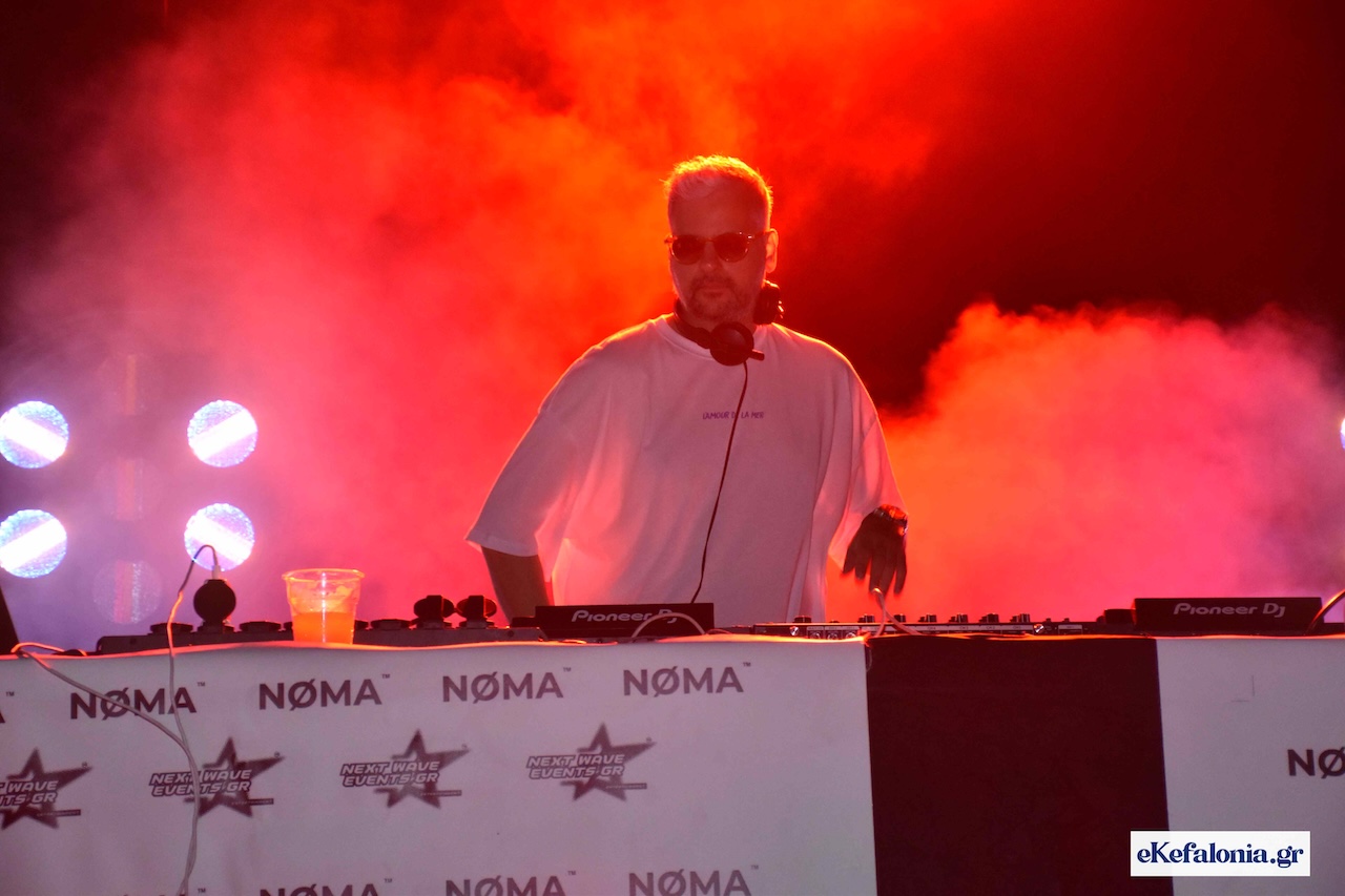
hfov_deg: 24.2
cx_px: 672
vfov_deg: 16.3
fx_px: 3138
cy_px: 448
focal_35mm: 84
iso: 3200
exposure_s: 1/125
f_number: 4.8
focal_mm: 56
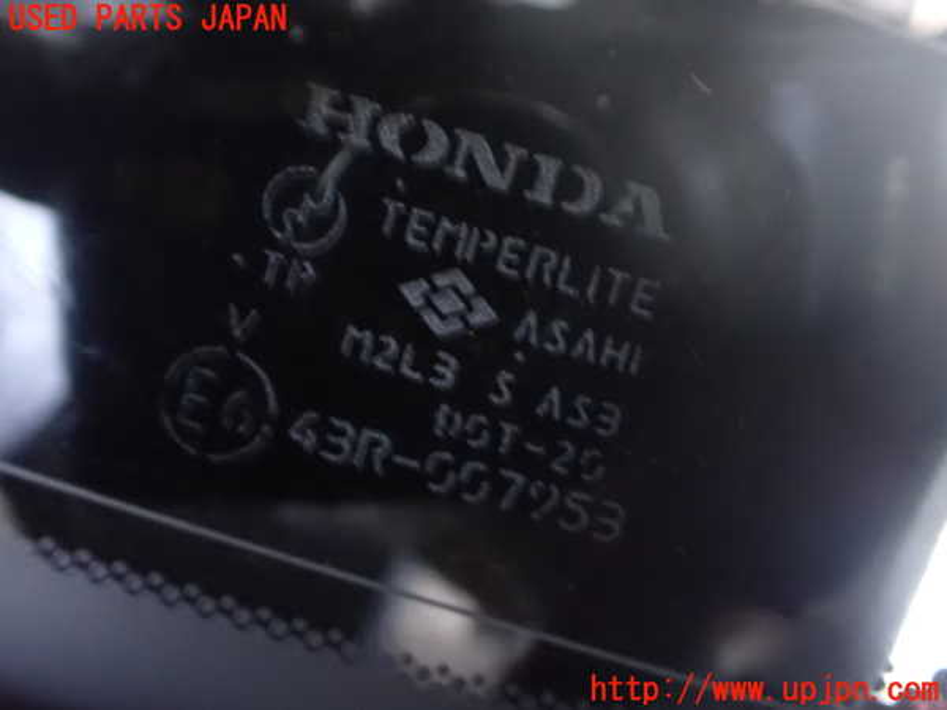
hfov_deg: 60.0
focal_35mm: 30
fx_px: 821
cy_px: 355
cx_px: 474
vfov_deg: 46.8
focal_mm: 5.4
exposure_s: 1/8
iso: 1600
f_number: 2.3
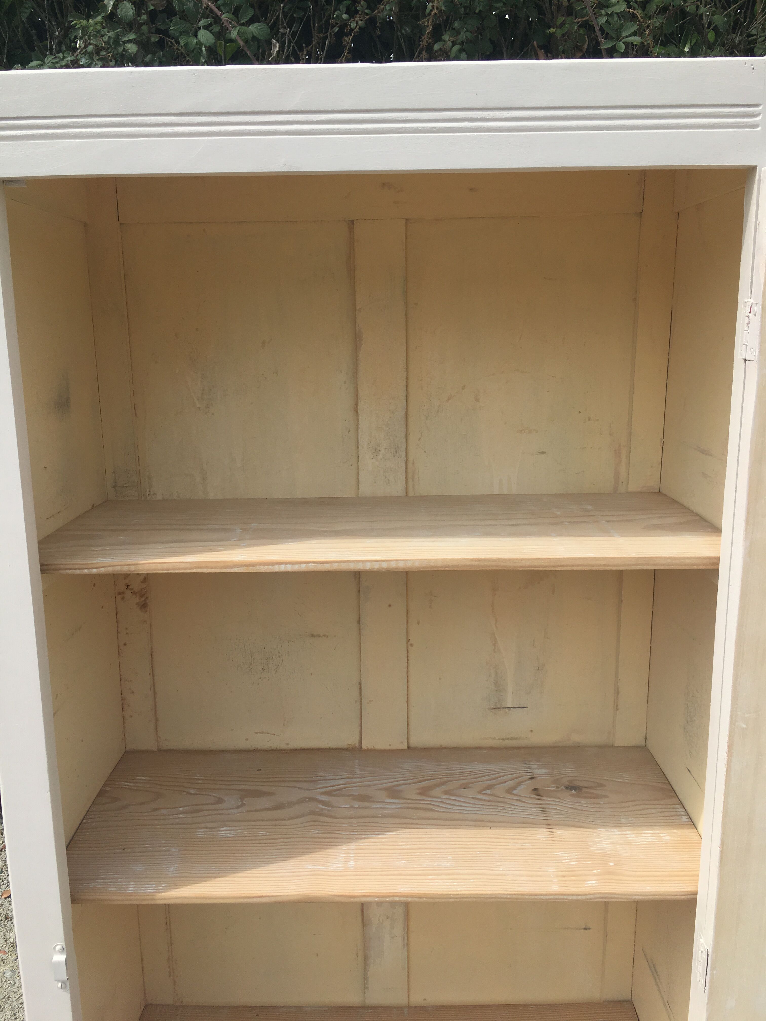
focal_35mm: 29
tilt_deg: -13.7
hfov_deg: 48.2
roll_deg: +0.1
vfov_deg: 61.7
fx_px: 856
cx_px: 383
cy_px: 510
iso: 25
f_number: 2.2
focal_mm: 4.15
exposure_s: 1/1923
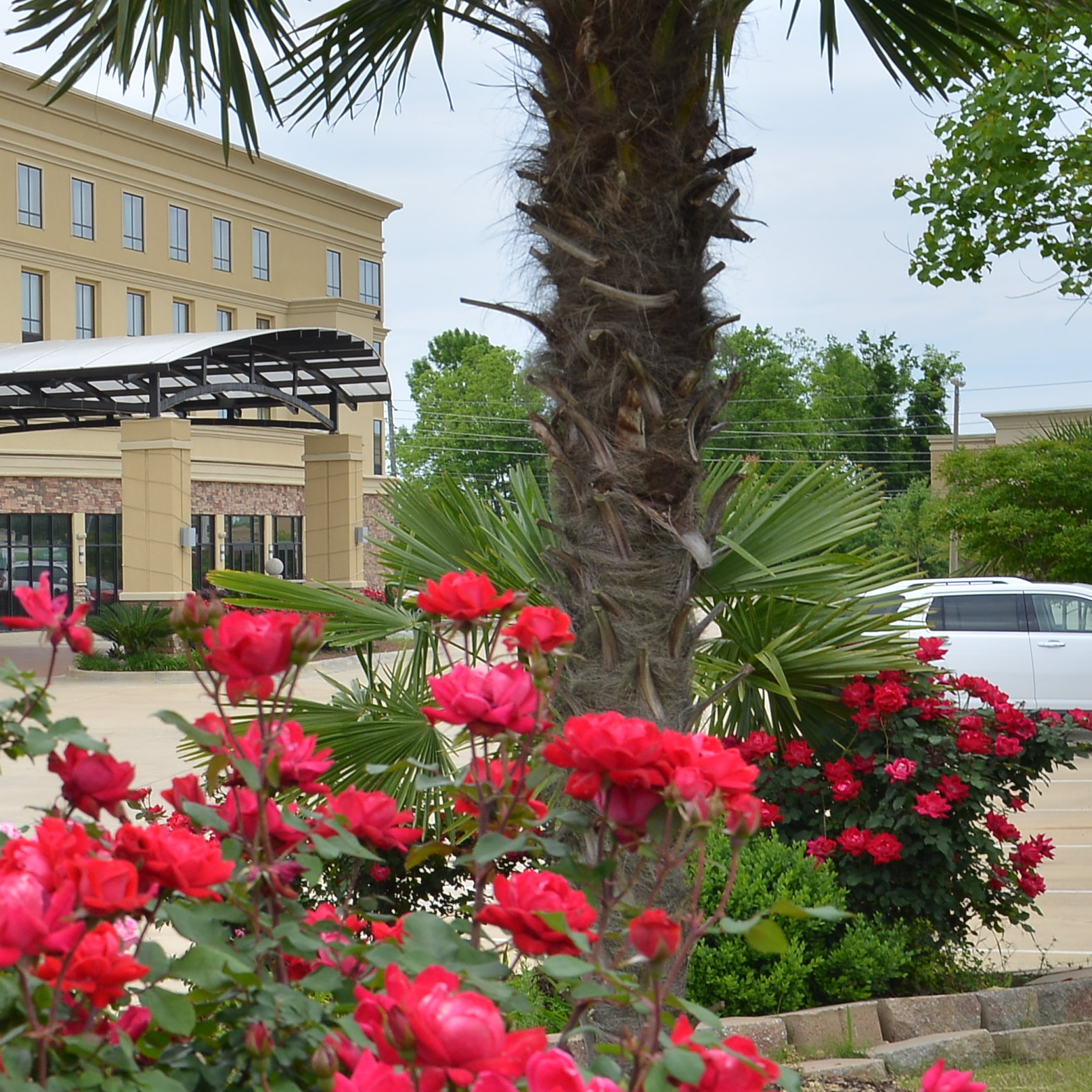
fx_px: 2570
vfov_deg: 23.9
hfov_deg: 21.4
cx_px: -376
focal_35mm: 72
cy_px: 389
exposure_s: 1/60
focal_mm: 24
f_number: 11
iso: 100
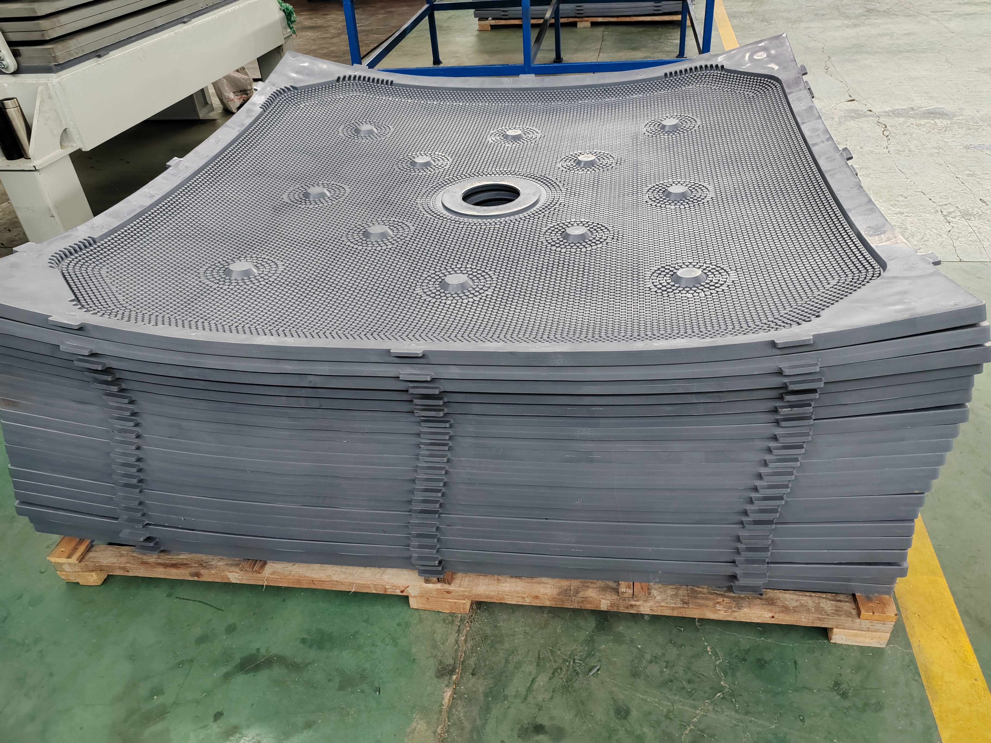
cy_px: 372
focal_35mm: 27
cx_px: 496
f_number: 1.8
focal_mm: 6.14
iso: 2000
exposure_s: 1/100
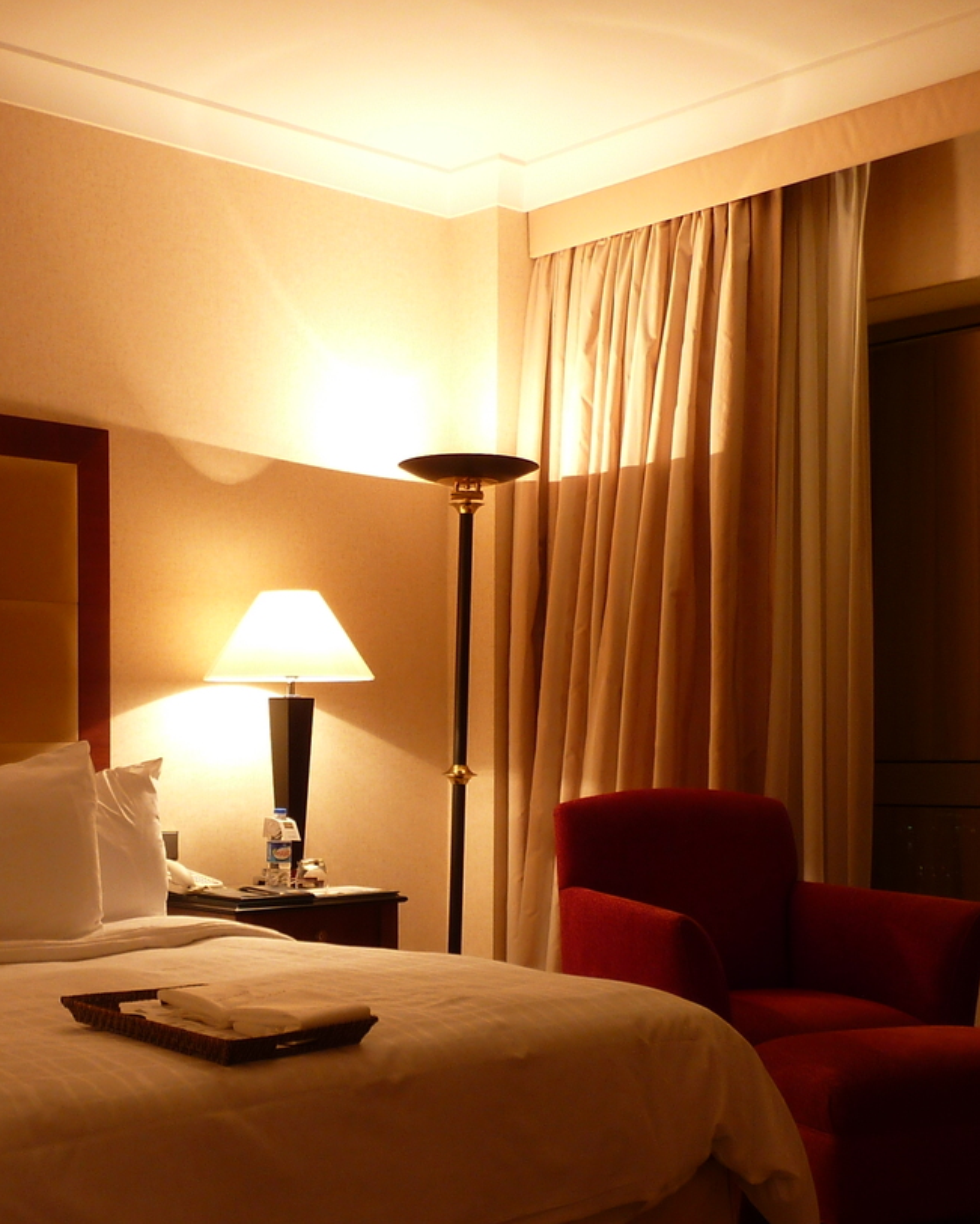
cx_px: 269
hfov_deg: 31.0
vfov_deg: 38.3
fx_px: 1739
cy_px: 814
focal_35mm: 48
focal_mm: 4.1
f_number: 3.3
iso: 80
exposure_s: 1/6
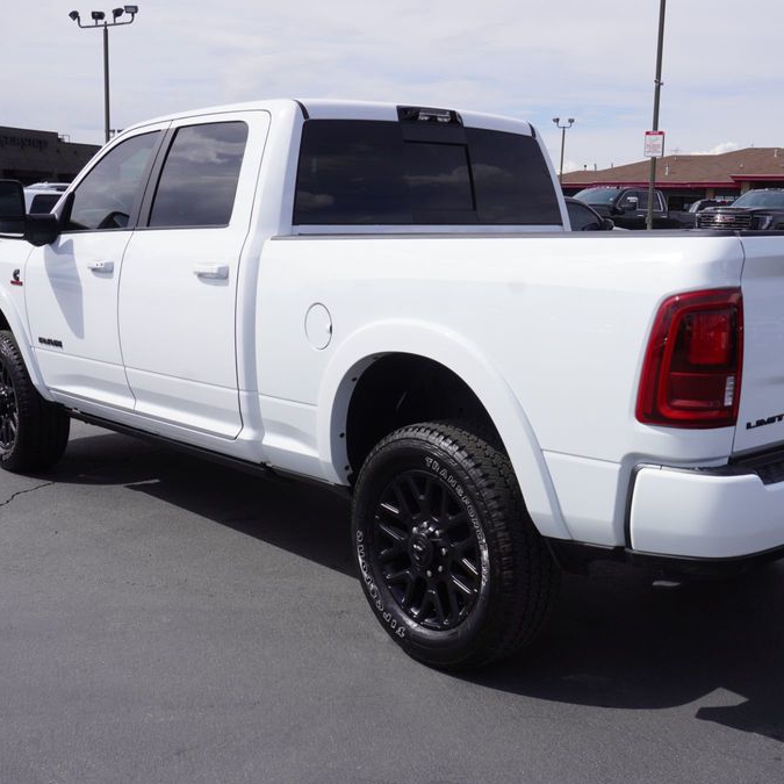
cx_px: 467
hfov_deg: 41.1
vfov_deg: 41.3
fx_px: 1041
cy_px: 396
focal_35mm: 41
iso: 100
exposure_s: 1/200
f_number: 10
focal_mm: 21
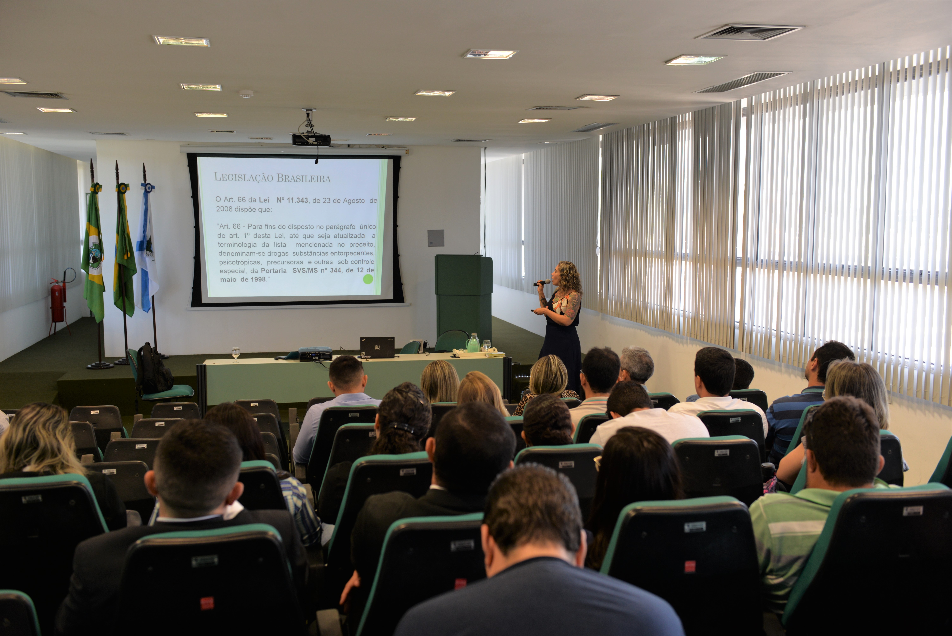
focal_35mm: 38
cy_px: 318
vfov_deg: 35.1
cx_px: 476
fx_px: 1005
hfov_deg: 50.7
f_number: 4
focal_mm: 38
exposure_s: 1/60
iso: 400
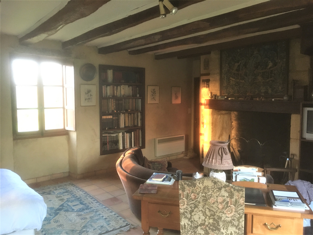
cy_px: 118
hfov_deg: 61.7
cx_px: 156
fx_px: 262
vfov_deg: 48.2
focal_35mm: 29
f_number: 2.2
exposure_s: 1/17
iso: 200
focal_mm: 4.15
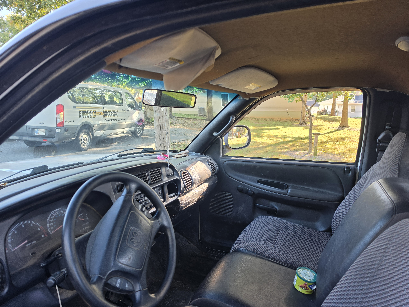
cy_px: 154
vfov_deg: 58.9
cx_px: 204
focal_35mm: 23
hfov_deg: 73.9
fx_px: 272
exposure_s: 1/180
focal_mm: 6.5
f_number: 1.4
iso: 50
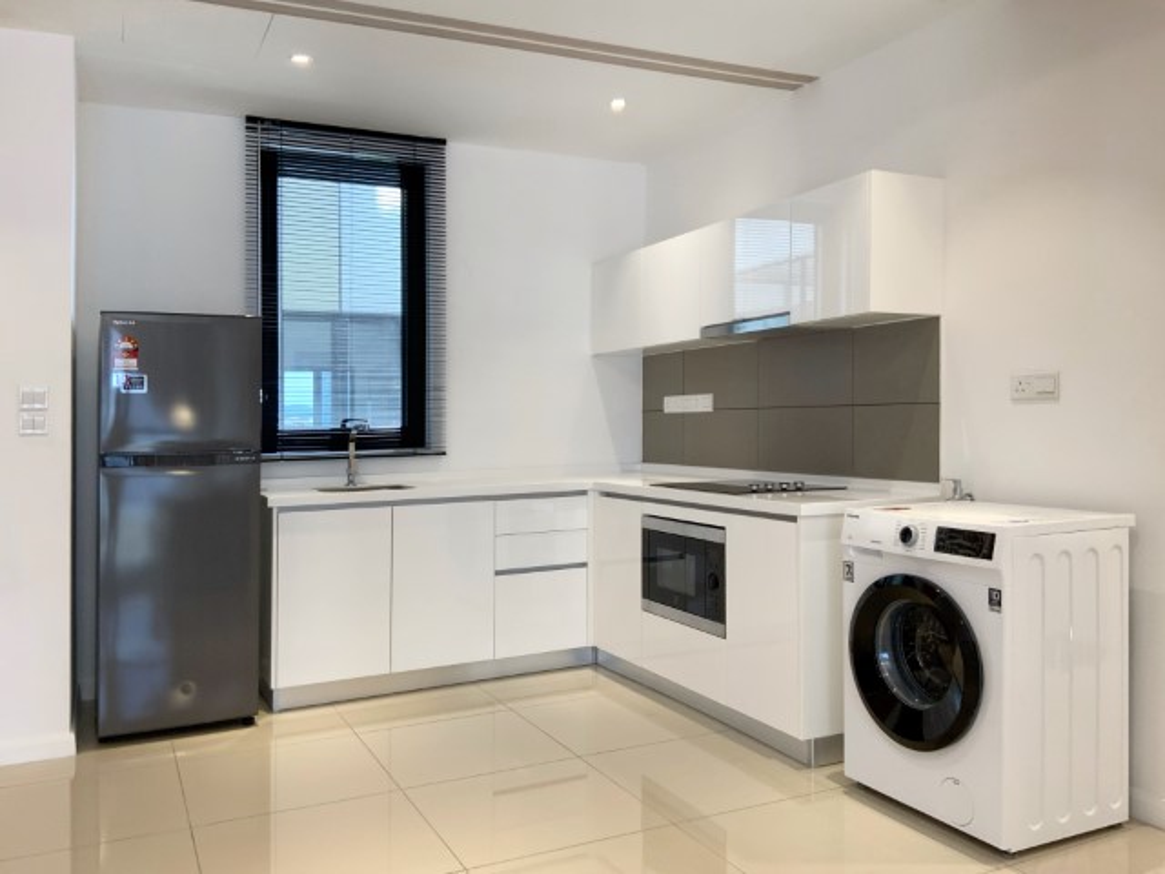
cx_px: 582
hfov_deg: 61.7
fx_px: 976
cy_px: 437
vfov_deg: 48.2
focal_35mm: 29
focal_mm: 3
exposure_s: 1/50
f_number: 1.8
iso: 50
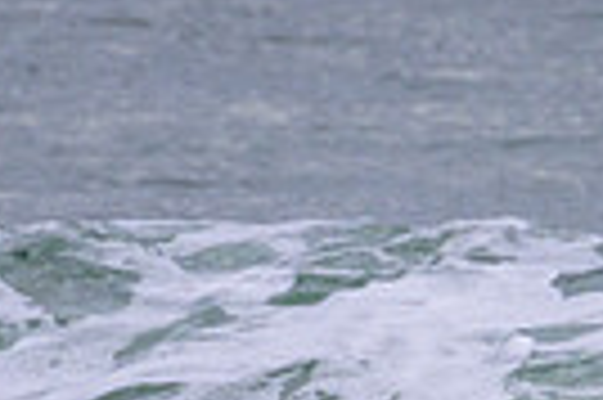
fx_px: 57968
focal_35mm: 3465
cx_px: 446
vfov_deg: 0.4
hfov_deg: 0.6
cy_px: 492
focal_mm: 800
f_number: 11
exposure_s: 1/2000
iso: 1000
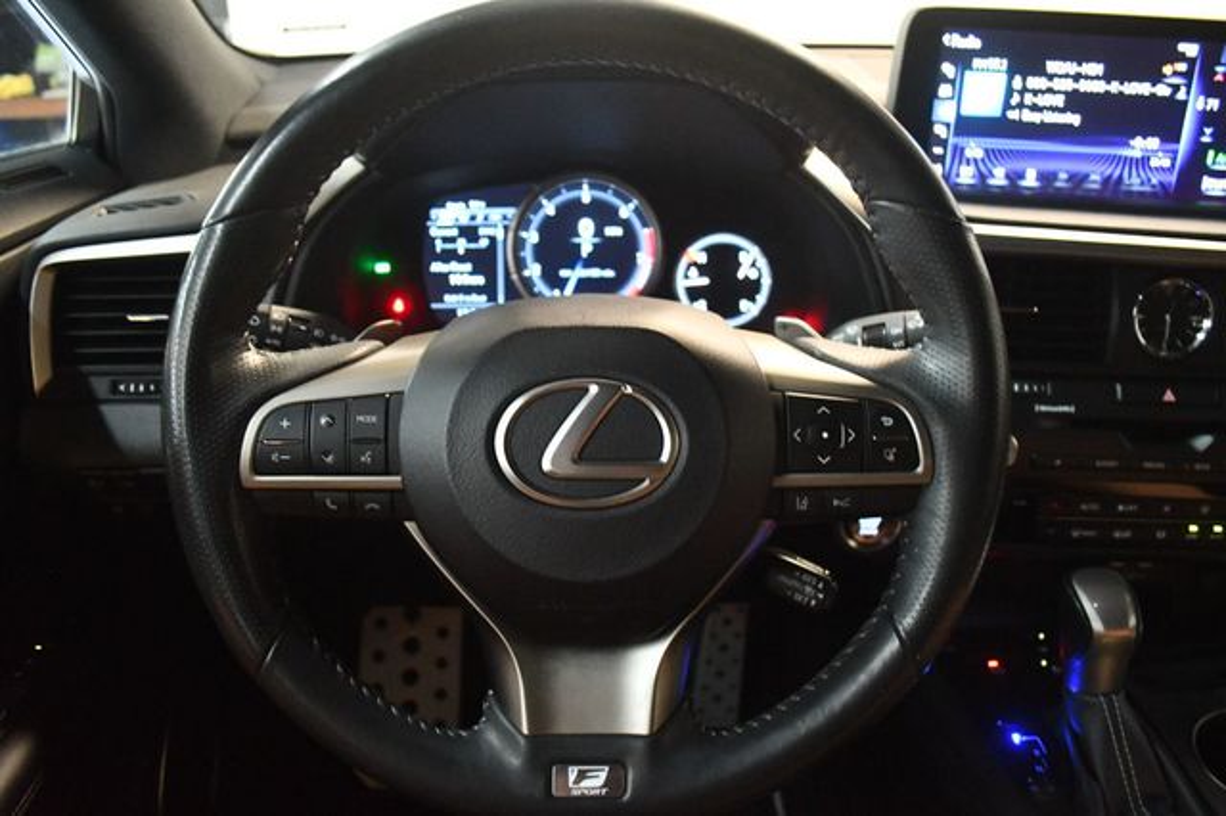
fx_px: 919
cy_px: 408
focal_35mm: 27
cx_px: 613
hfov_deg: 67.4
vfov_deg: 47.9
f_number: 3.5
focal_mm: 18
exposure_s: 1/60
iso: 8000
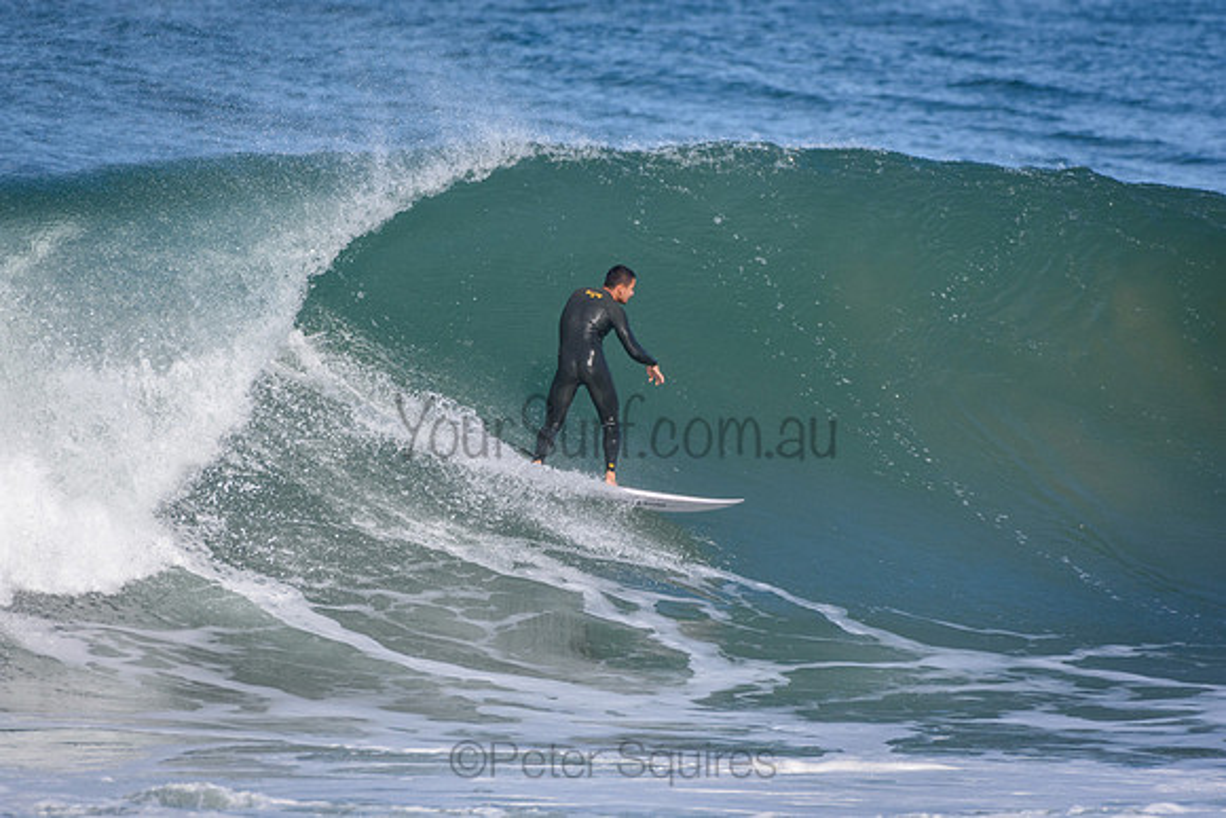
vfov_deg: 1.8
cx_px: 613
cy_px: 409
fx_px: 25546
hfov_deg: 2.7
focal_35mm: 750
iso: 400
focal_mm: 500
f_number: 5.6
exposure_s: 1/2000
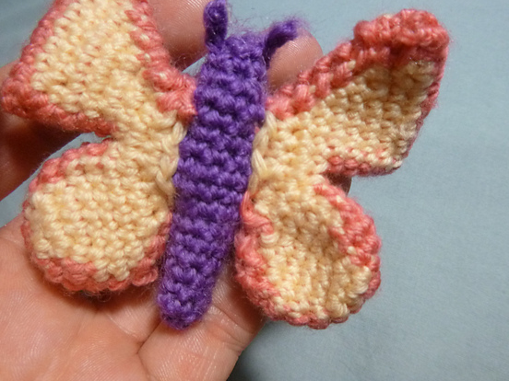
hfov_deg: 61.6
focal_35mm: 29
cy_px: 175
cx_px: 273
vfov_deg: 48.2
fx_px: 426
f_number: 3.9
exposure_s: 1/25
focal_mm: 4.5
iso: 400
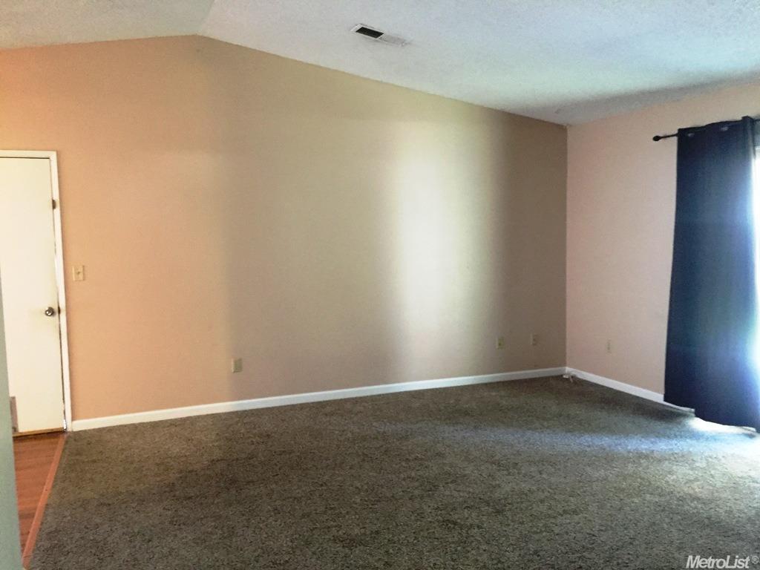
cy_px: 285
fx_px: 637
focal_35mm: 29
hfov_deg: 61.7
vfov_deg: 48.2
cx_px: 380
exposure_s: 1/17
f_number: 2.2
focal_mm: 4.15
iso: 250
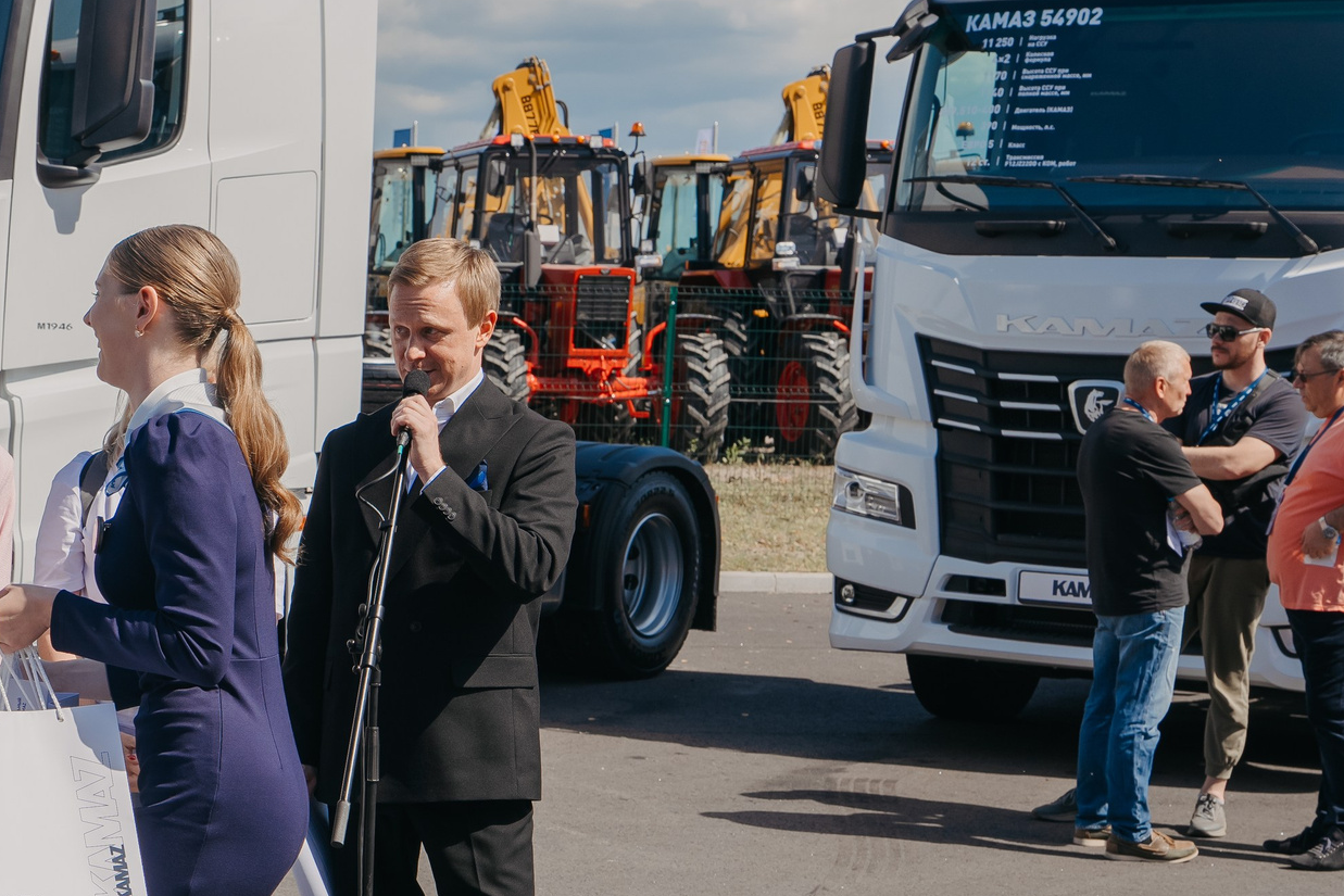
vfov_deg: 15.3
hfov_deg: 22.0
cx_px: -16
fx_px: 3323
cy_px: 682
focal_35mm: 89
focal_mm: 43
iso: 100
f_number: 7.1
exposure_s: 1/400
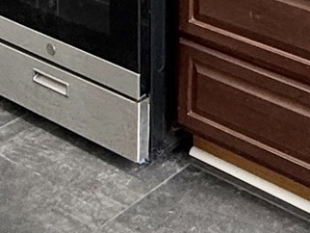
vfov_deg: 14.4
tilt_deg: -7.2
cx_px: 332
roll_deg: -2.5
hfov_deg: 21.0
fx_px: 798
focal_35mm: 89
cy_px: -201
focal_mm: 2.22
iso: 100
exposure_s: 1/120
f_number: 2.2
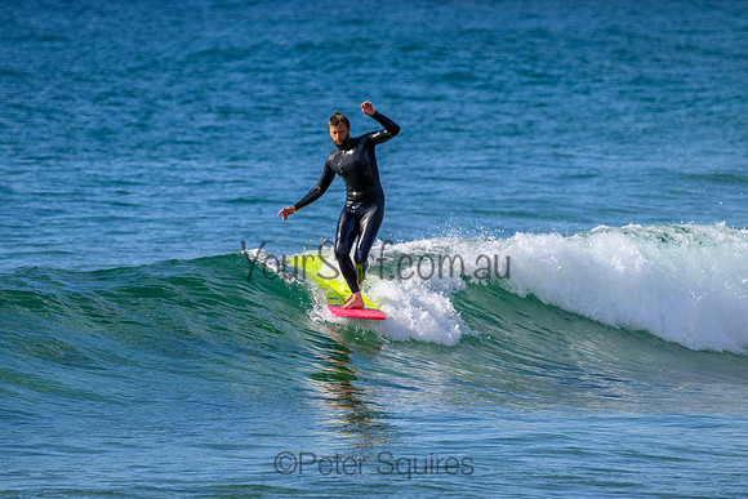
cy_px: 250
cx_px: 374
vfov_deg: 2.2
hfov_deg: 3.3
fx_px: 12885
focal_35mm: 620
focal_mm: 620
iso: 1600
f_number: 11
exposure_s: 1/2000
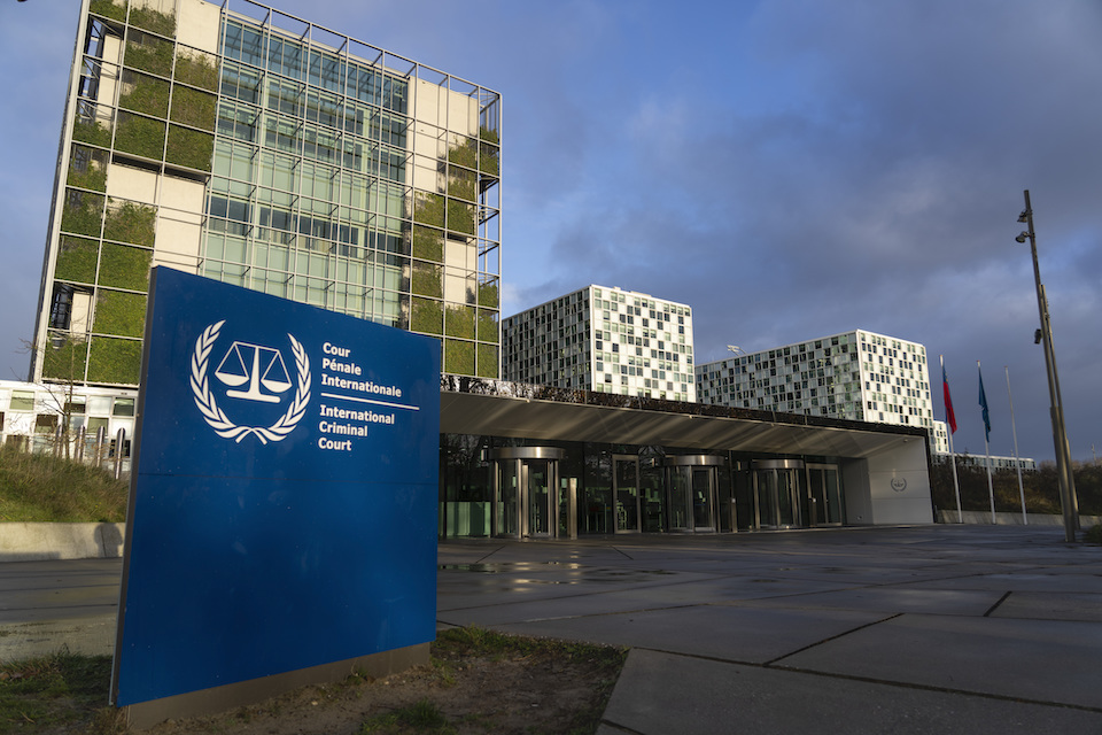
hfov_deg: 73.7
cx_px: 551
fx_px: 735
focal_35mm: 24
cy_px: 368
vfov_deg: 53.1
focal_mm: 24
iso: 100
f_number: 4
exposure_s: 1/400
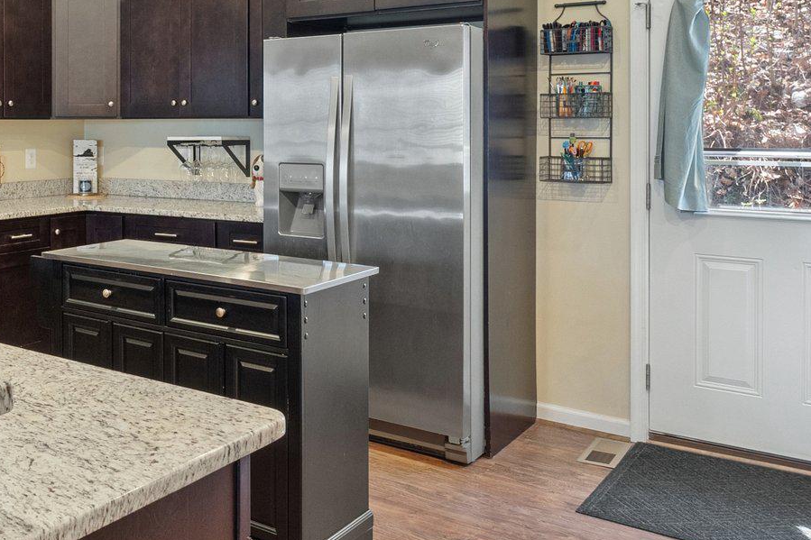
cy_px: 136
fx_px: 923
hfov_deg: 44.2
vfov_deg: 32.0
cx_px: 120
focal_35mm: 41
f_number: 8
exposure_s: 1/1.67
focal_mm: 12
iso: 640
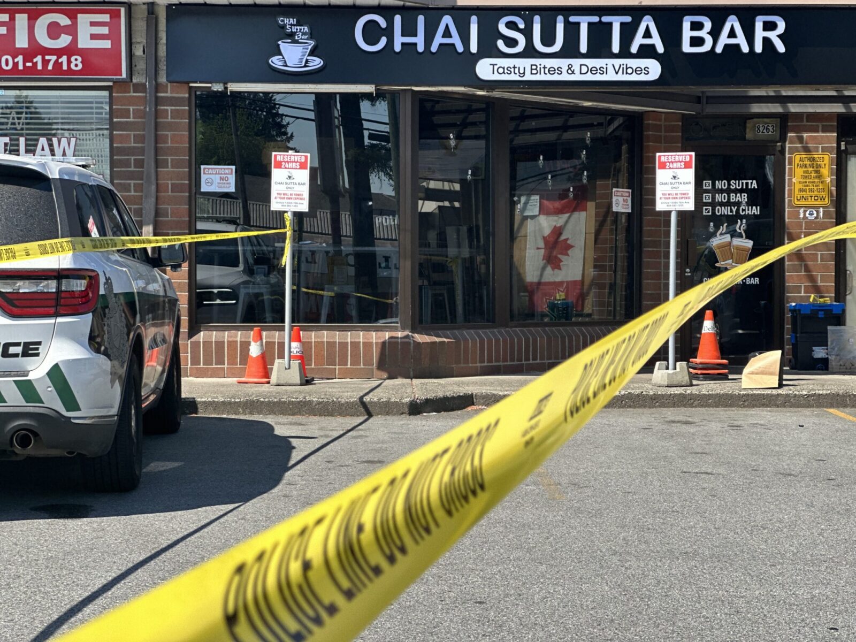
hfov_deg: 25.3
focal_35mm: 77
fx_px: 1904
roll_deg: -0.4
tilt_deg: -1.6
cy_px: 321
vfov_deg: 19.1
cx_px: 428
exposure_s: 1/239
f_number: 2.8
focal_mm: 9
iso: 25
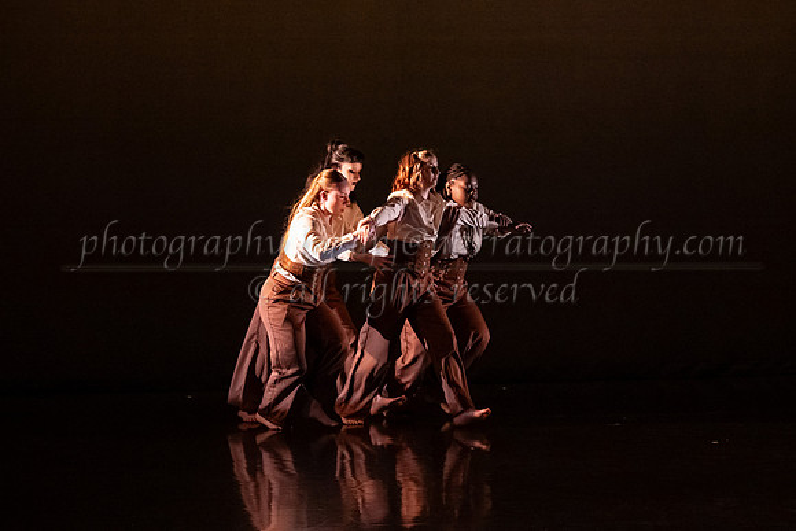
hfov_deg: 20.3
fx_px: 2223
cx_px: 399
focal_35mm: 101
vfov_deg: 13.6
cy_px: 232
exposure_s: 1/400
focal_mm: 75
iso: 4000
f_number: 4
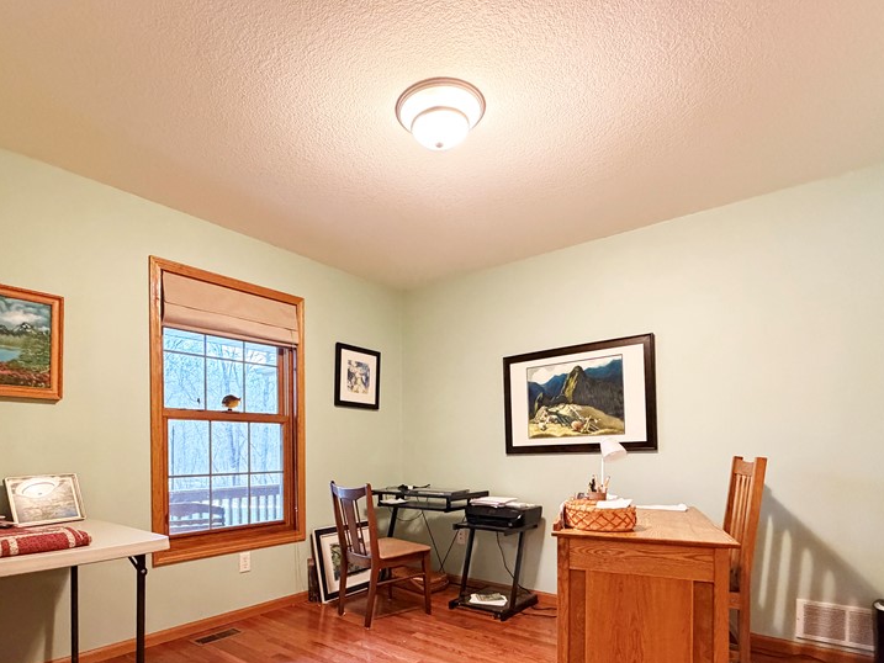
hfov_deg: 81.6
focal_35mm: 20
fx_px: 511
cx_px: 407
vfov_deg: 64.0
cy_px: 452
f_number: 2.2
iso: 800
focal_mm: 2.22
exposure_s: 1/60
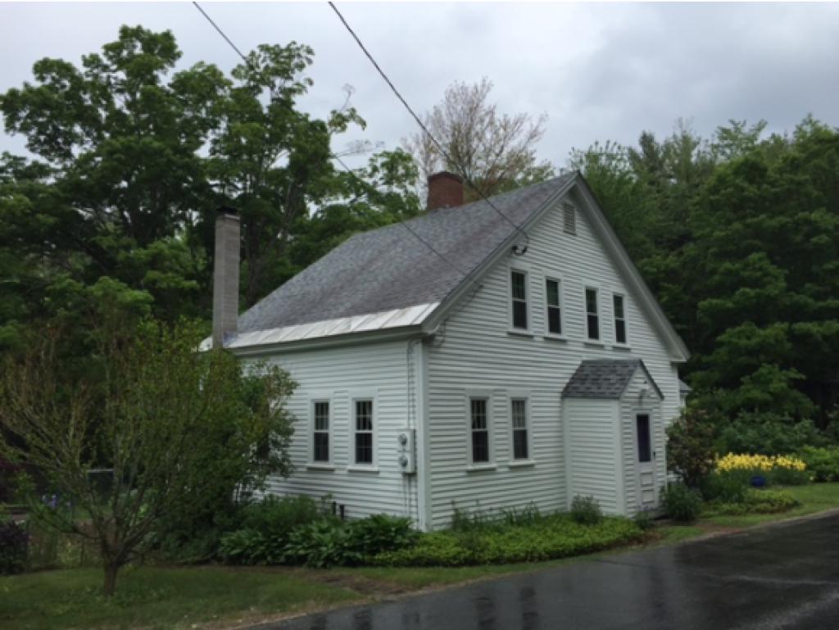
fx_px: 703
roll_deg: -0.4
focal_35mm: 29
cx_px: 420
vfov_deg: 48.3
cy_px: 315
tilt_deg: +7.3
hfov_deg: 61.6
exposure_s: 1/2083
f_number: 2.2
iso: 32
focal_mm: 4.15
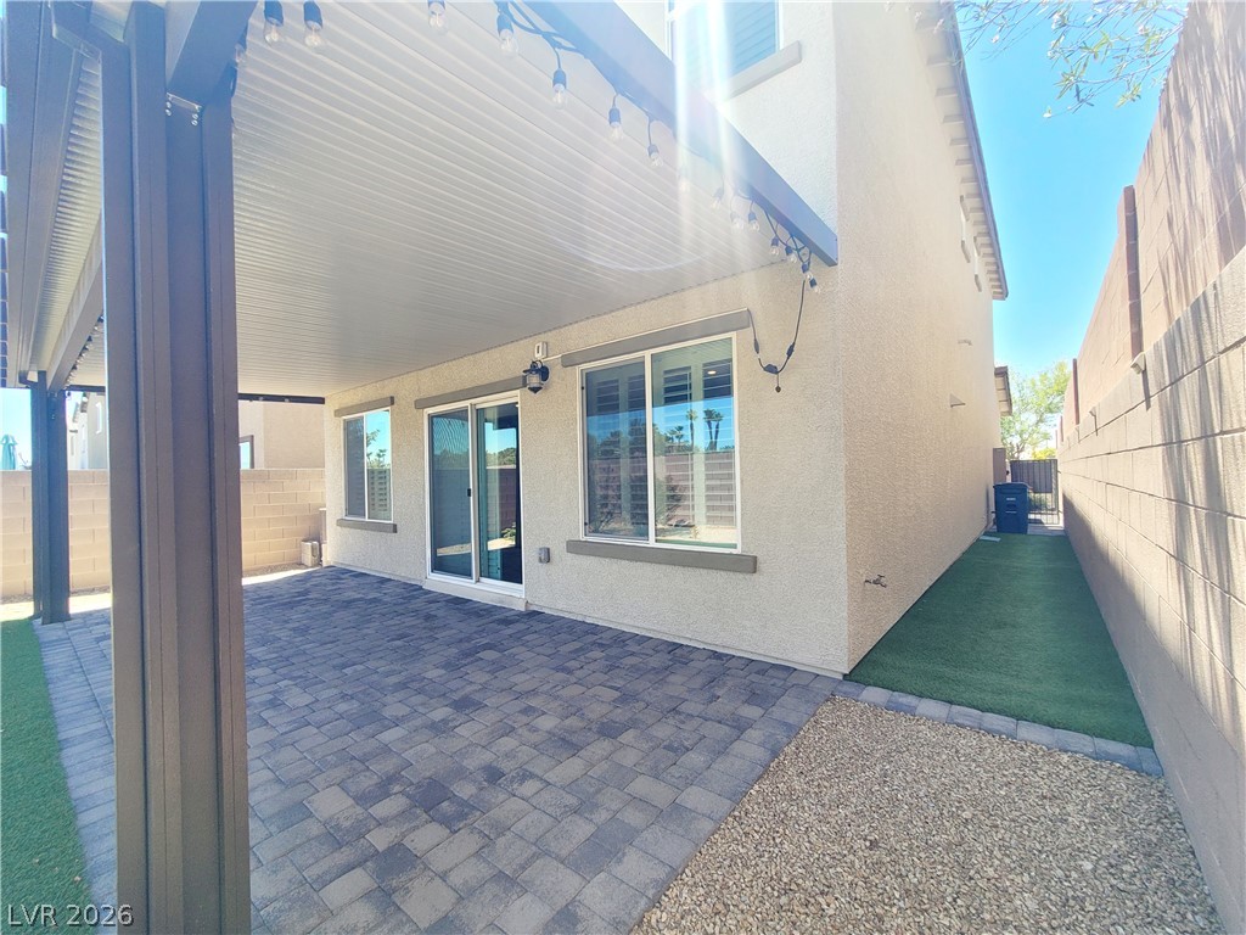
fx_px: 468
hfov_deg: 106.2
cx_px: 623
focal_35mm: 13
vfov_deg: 89.9
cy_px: 468
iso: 50
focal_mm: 2.2
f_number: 2.2
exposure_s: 1/500
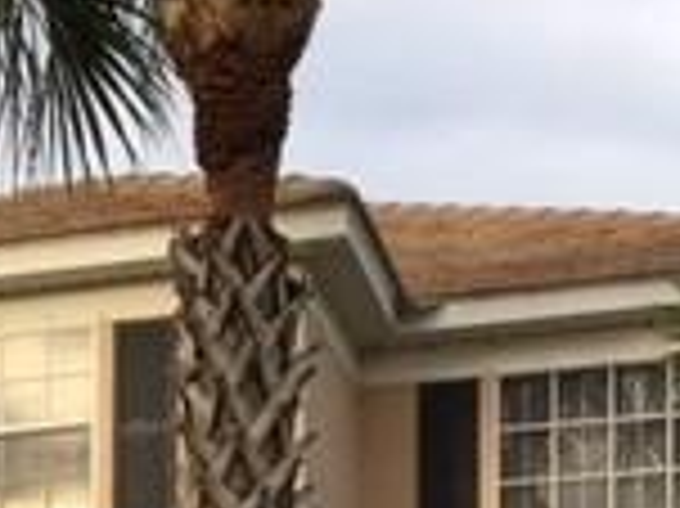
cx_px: -104
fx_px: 2414
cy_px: 994
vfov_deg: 11.0
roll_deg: -1.1
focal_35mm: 123
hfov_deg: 15.5
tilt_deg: +4.9
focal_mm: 4.15
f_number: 2.2
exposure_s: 1/458
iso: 25
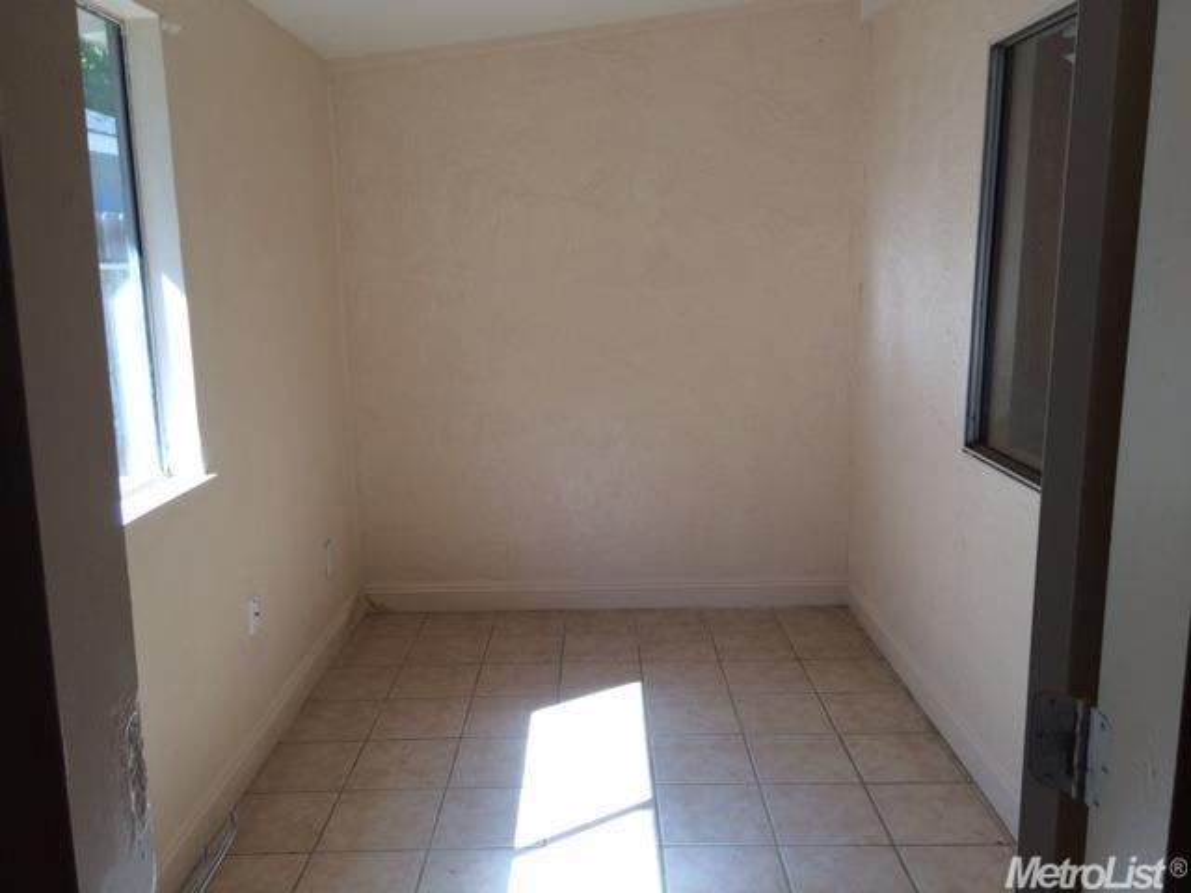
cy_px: 446
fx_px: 998
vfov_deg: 48.2
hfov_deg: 61.7
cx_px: 596
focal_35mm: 29
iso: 32
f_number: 2.2
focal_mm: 4.15
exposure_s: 1/167
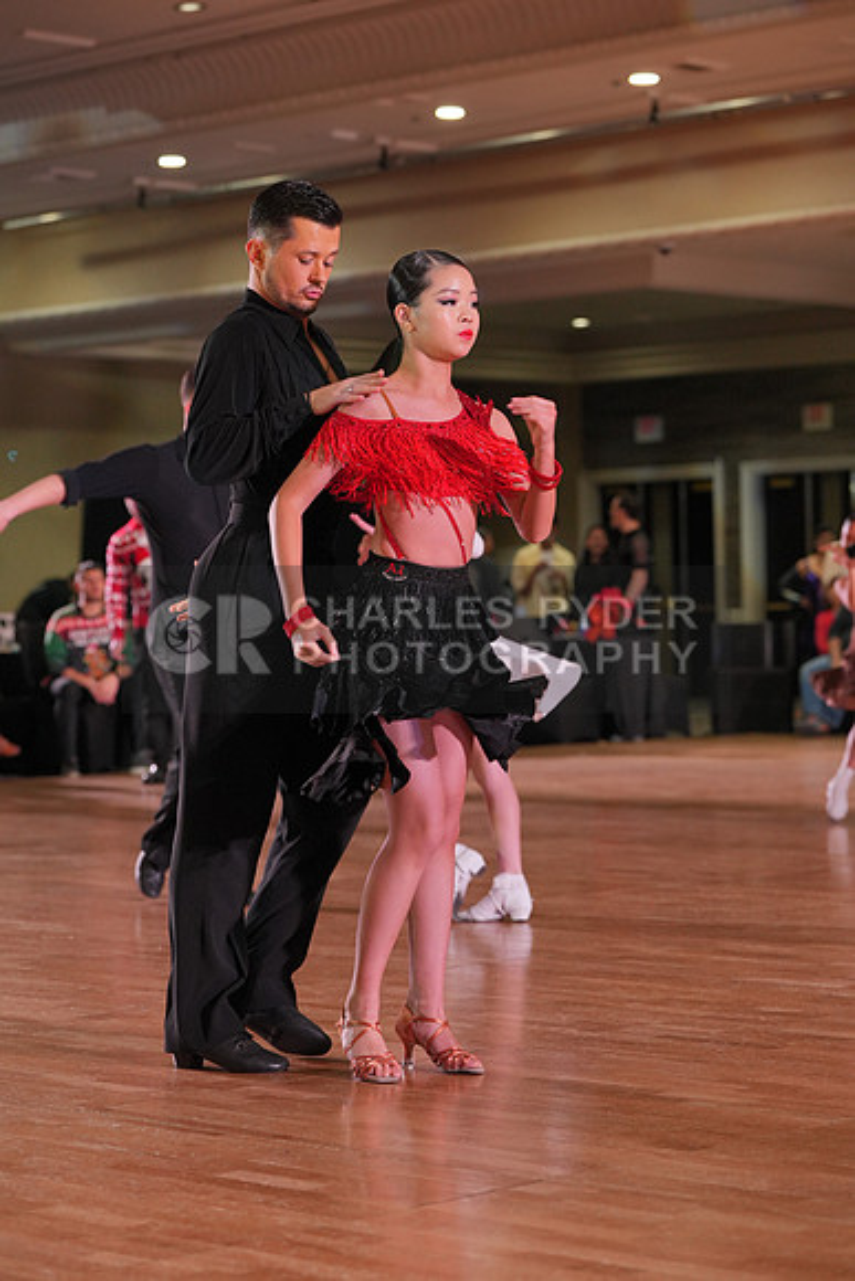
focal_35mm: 86
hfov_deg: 15.9
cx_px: 428
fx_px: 3062
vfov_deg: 23.6
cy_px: 640
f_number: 4
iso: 1600
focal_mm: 86
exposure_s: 1/400
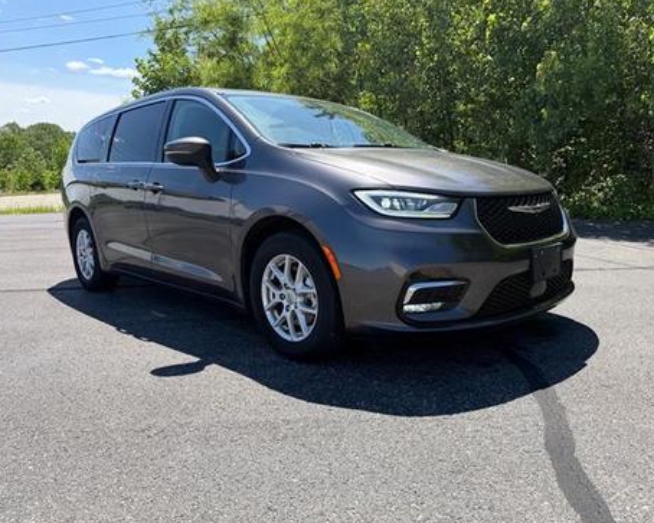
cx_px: 347
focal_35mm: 26
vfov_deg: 54.9
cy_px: 258
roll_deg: +2.6
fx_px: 503
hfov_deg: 66.0
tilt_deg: -11.2
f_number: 1.78
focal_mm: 6.76
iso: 100
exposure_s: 1/2525
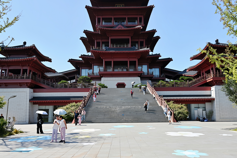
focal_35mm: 25
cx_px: 118
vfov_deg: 51.3
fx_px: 165
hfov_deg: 71.5
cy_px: 77
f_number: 8
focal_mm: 24
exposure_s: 1/250
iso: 200
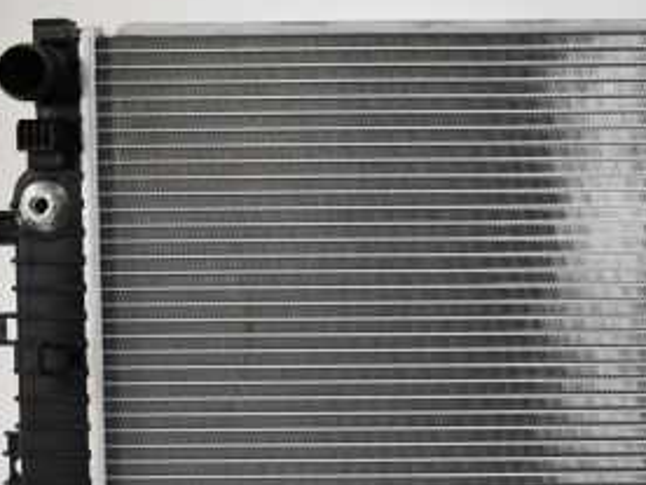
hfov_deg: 20.9
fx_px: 1699
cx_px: 627
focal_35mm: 91
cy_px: 319
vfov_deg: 16.2
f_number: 5
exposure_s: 1/100
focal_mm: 29
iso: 400
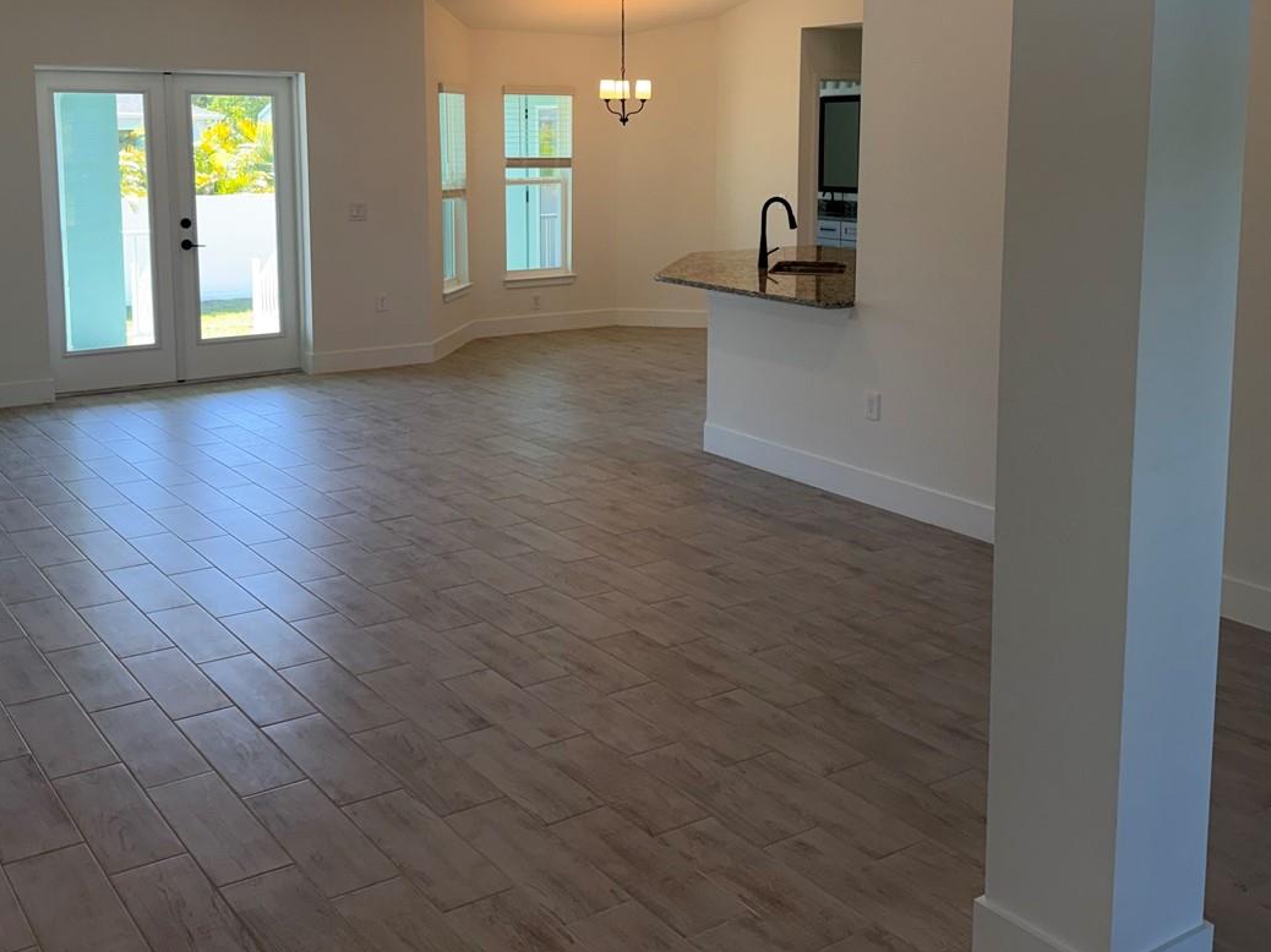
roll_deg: +0.4
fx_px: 1358
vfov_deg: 38.1
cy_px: 300
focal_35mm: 37
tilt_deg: -7.1
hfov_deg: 50.1
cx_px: 628
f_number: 1.78
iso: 80
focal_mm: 6.76
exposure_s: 1/176
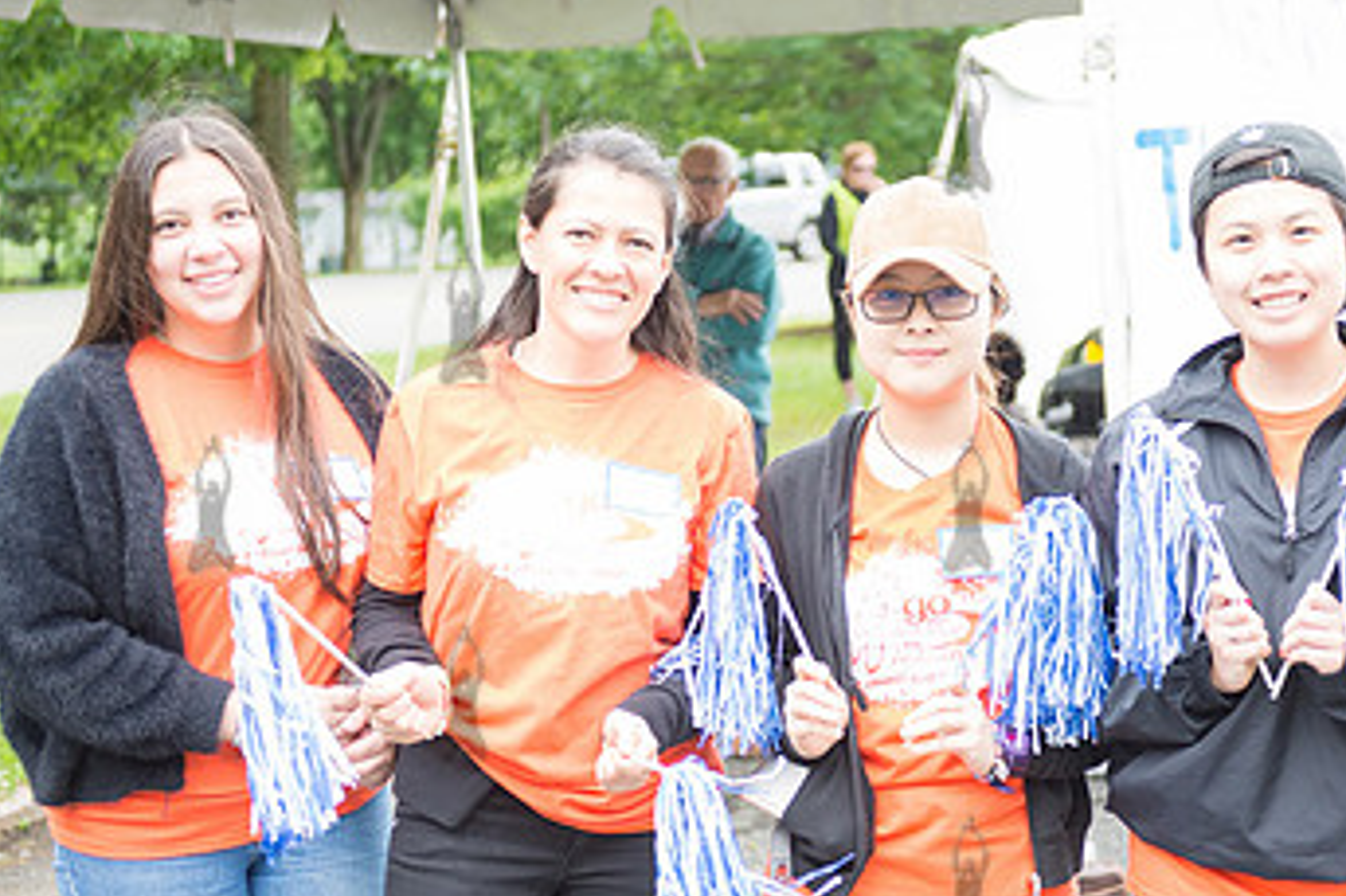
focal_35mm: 81
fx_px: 3027
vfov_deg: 16.8
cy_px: 503
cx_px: 966
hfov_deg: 24.9
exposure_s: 1/800
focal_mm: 48
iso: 640
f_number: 2.8
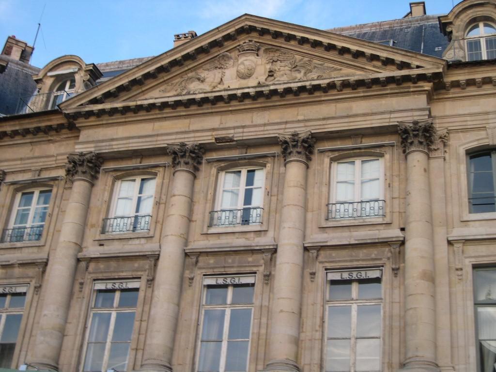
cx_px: 248
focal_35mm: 52
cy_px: 186
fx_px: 745
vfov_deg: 28.0
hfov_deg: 36.8
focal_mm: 11.1
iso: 100
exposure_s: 1/51.5
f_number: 3.2
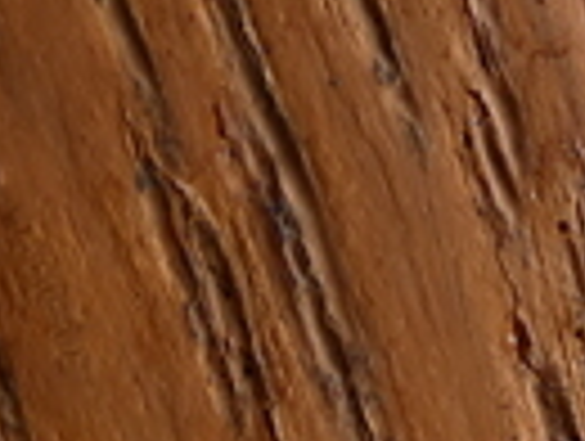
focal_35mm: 123
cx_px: 693
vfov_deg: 11.2
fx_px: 2083
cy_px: 806
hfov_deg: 15.4
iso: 80
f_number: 2.8
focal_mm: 3.6
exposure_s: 1/80
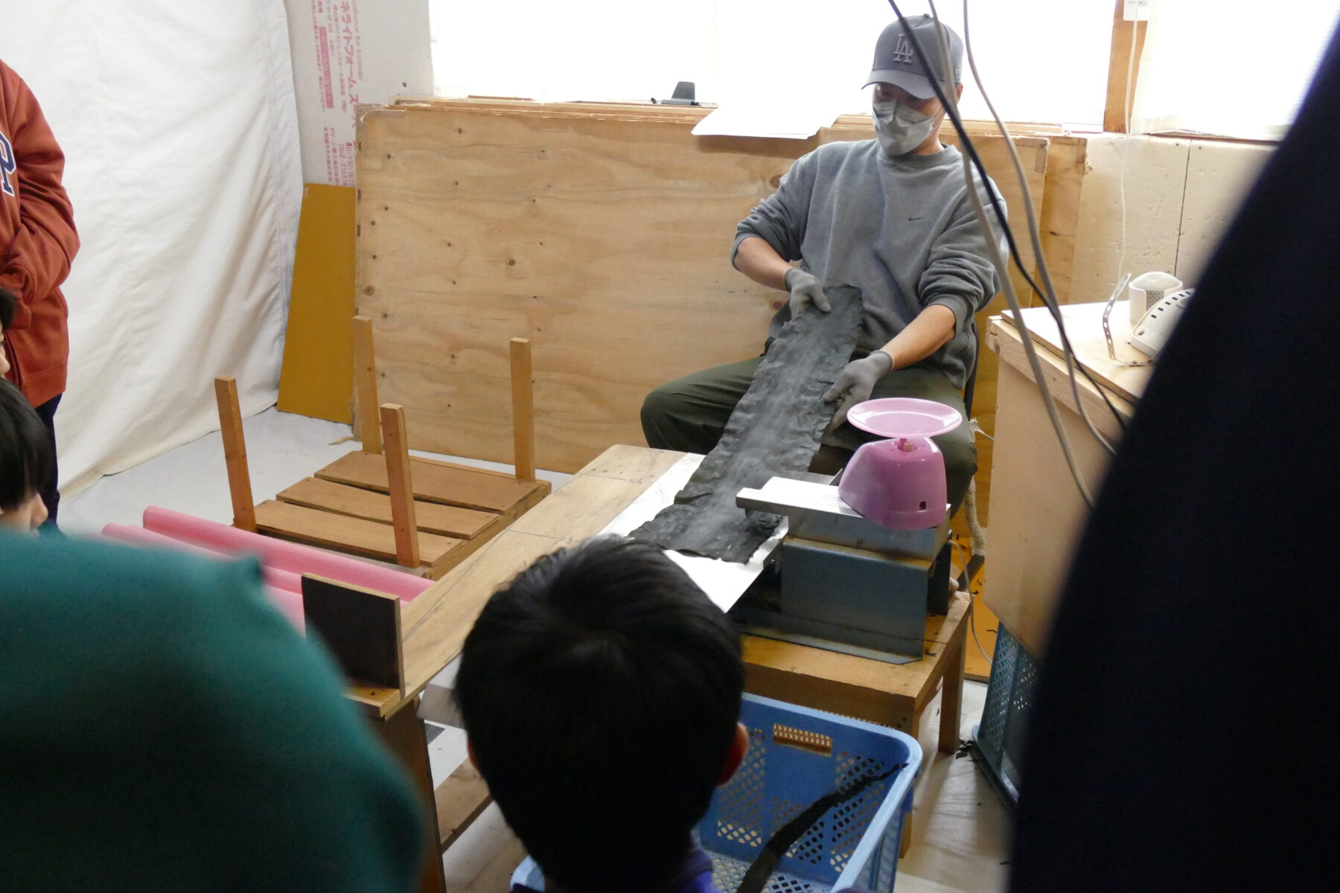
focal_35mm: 38
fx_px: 1414
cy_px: 446
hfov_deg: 50.7
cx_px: 670
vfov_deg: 35.1
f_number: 3.2
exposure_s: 1/320
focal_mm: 13.7
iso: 3200
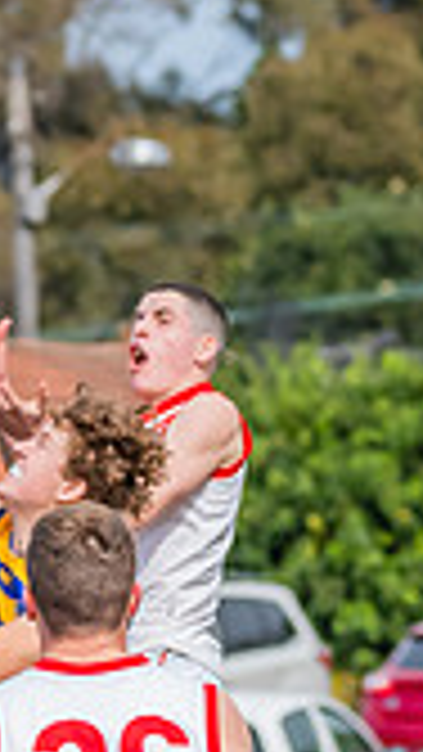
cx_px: -93
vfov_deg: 2.1
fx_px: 20608
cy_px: 724
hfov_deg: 1.2
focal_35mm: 1034
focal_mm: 200
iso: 800
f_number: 9
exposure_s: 1/1600
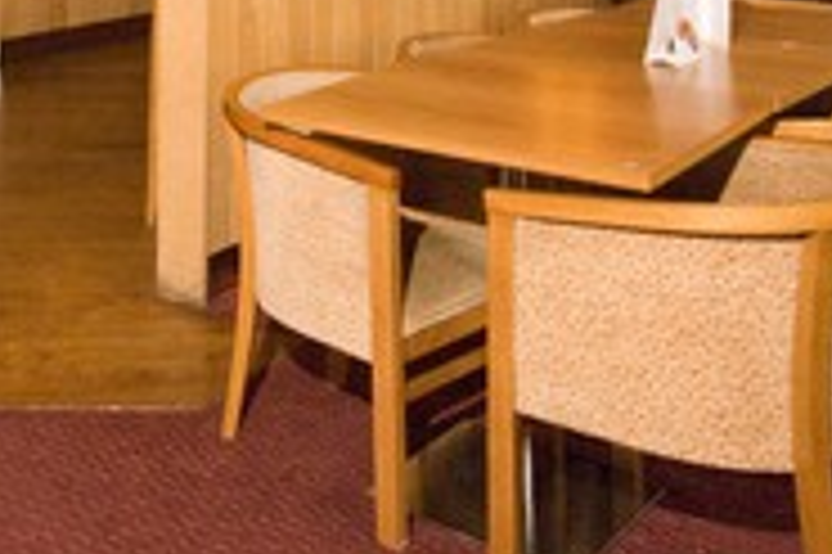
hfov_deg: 32.6
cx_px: 63
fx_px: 1339
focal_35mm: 58
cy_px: -171
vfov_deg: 21.1
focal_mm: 14
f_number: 13
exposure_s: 1/20
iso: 400
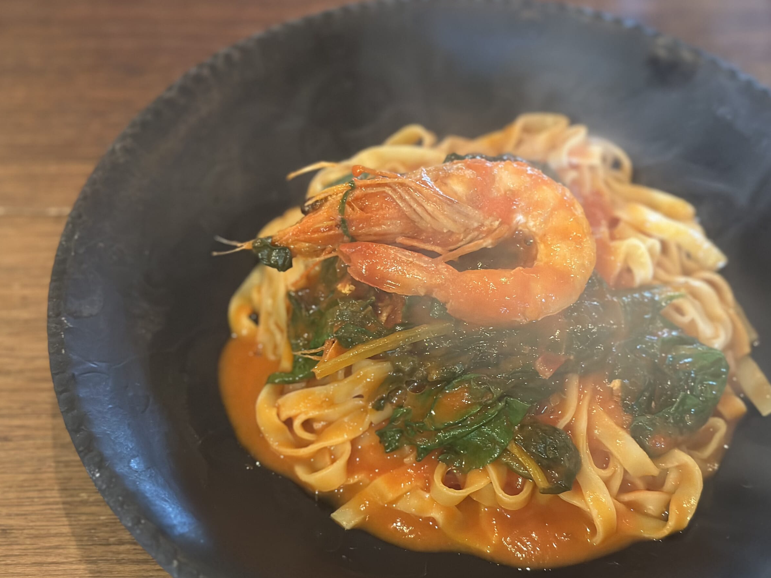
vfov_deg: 28.0
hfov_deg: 36.8
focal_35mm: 52
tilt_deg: -52.1
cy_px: 311
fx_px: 1158
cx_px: 369
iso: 640
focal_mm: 6.86
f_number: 1.78
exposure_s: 1/30
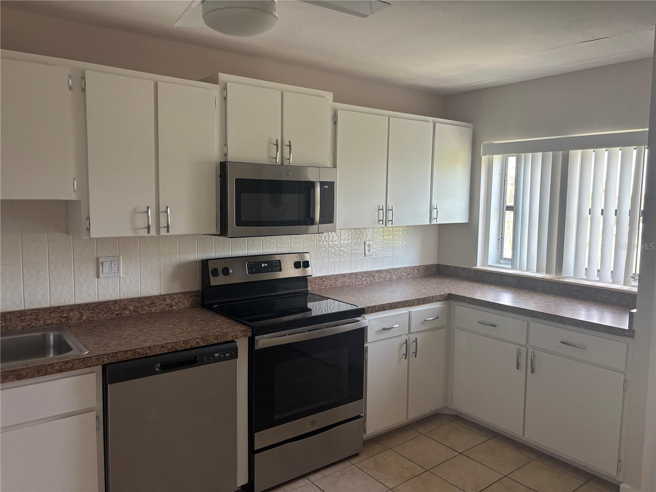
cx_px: 328
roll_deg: -0.8
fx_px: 493
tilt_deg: -5.3
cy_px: 246
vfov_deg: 53.1
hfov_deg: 67.3
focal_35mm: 26
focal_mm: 5.96
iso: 125
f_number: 1.6
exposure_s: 1/98
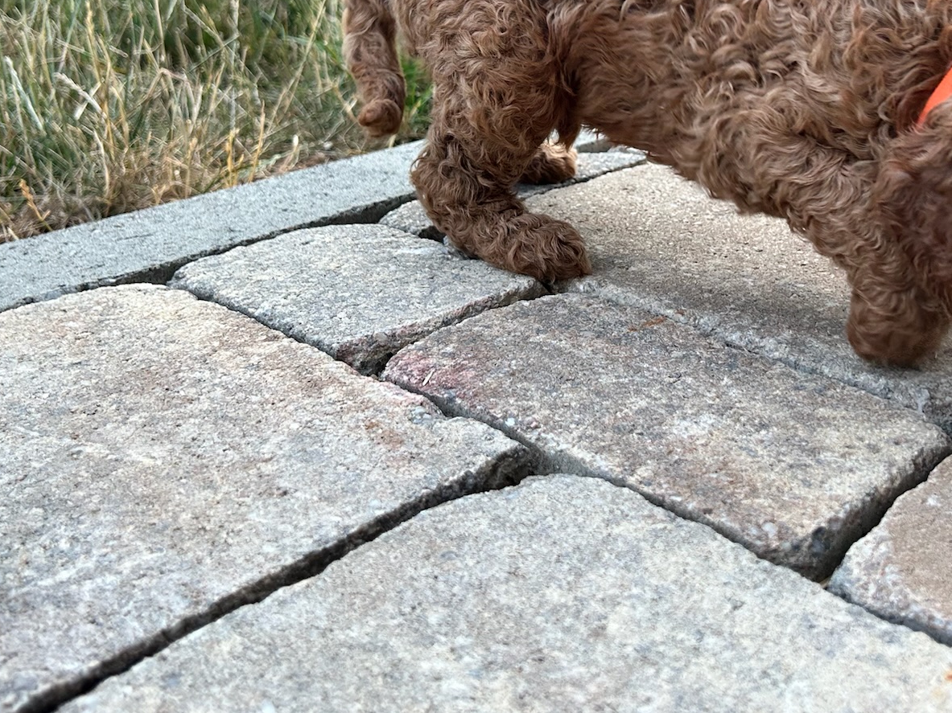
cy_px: 139
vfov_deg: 31.3
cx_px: 554
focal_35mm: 45
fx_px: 1237
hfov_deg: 41.9
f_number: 1.5
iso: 40
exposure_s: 1/121
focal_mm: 5.7
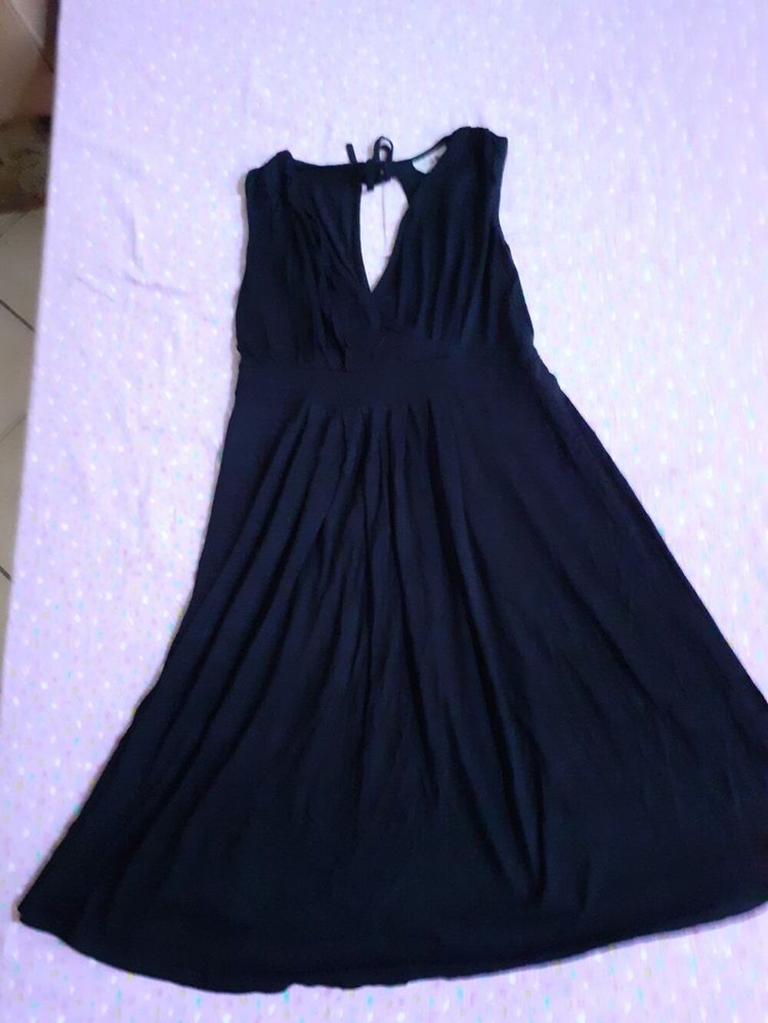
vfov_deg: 65.3
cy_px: 512
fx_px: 799
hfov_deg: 51.4
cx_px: 384
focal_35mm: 27
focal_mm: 3.6
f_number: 1.9
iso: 800
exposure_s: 1/20
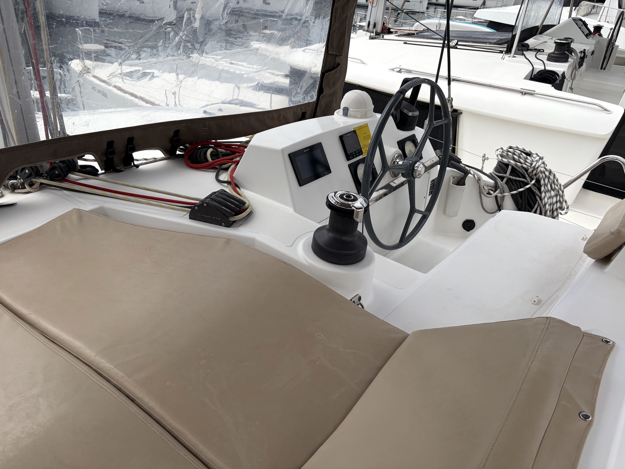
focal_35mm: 26
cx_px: 312
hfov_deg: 67.3
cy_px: 234
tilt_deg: -30.4
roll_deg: -5.7
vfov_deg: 53.1
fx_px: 469
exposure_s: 1/5348
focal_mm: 5.96
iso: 64
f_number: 1.6
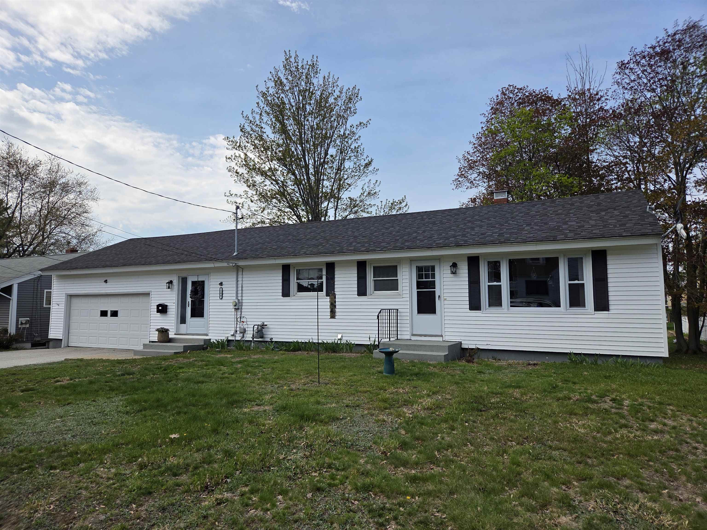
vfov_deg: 58.9
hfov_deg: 73.9
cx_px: 354
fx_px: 470
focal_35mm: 23
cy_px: 265
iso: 80
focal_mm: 5.4
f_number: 1.8
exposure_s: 1/4274
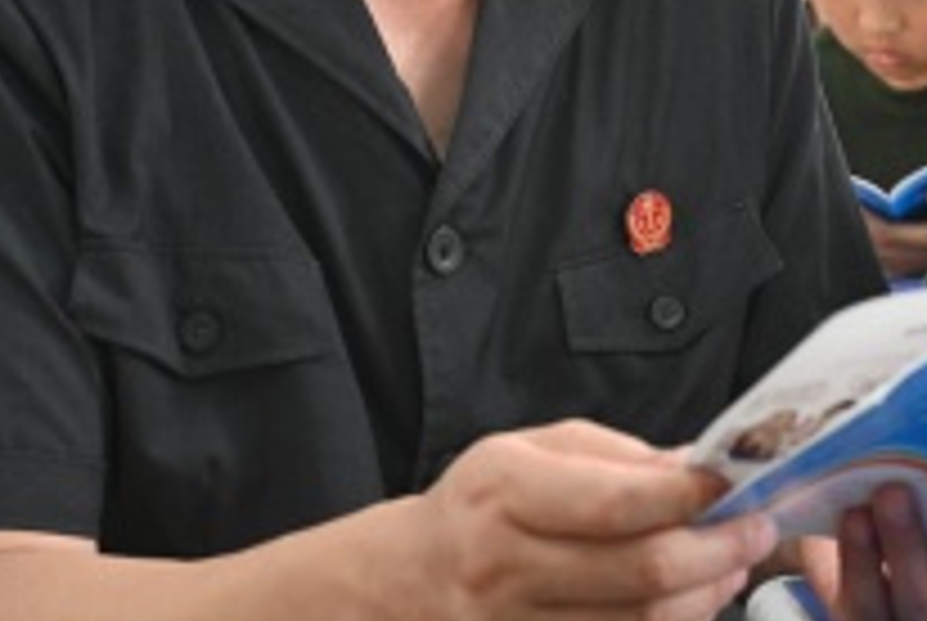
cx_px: 864
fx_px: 2682
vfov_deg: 12.9
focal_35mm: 104
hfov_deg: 19.2
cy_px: -137
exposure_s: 1/80
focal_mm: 39
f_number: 4.5
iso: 1600
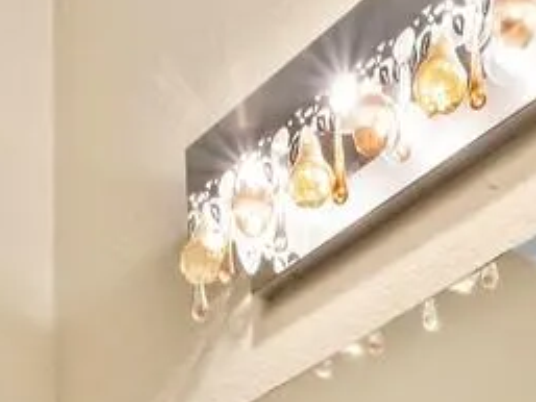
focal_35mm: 87
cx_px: 202
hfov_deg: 22.4
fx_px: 1348
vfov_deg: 11.7
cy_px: 1112
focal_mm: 7
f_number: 11
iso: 400
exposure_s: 1/1.25
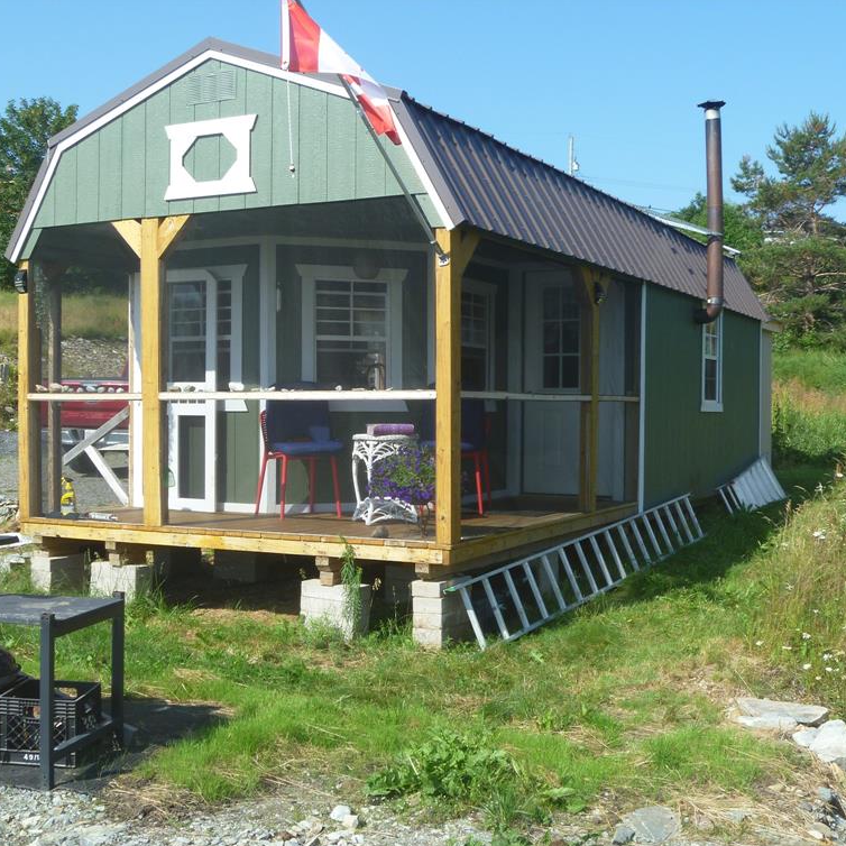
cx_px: 438
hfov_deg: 40.0
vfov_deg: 40.0
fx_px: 1161
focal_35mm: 42
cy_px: 429
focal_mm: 6.3
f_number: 5.6
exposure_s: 1/160
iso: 80
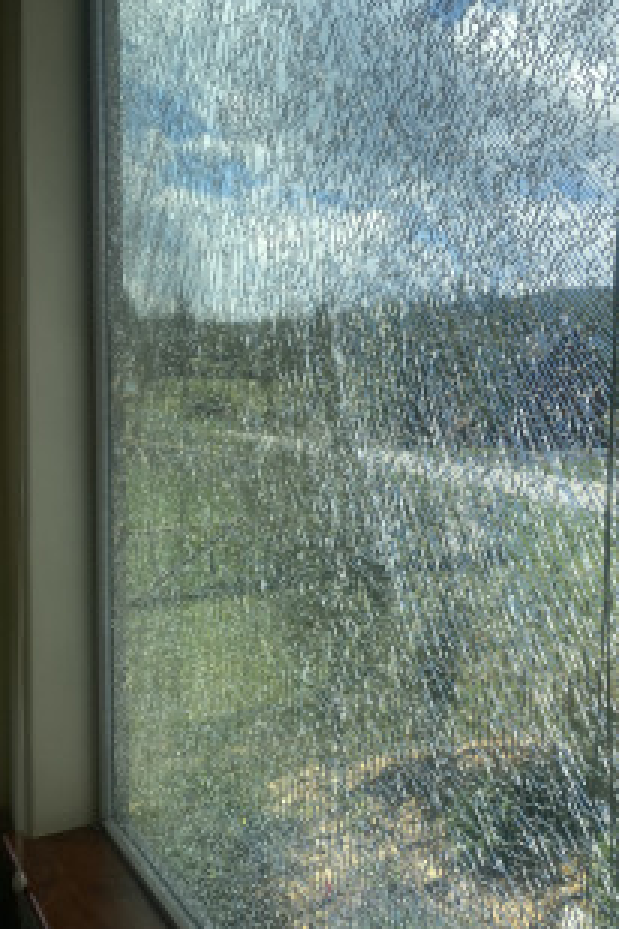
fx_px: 825
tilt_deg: -2.0
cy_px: 466
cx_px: 379
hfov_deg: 40.9
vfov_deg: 58.7
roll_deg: +0.4
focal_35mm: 32
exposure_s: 1/1701
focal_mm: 4.25
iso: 32
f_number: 1.8
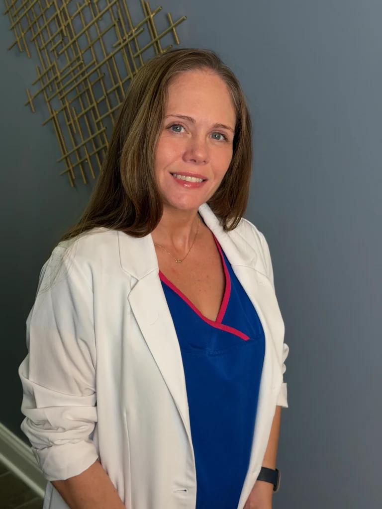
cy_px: 254
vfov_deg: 39.7
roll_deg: -0.1
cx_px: 191
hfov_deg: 30.3
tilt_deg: -19.0
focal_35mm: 48
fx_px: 706
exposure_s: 1/60
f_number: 1.78
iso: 50
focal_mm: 6.76
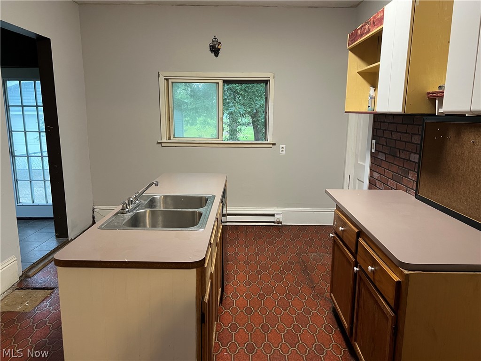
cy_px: 180
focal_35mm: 26
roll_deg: -0.3
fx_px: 361
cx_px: 240
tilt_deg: -11.0
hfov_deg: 67.3
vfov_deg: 53.1
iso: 200
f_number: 1.5
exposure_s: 1/60
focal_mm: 5.7
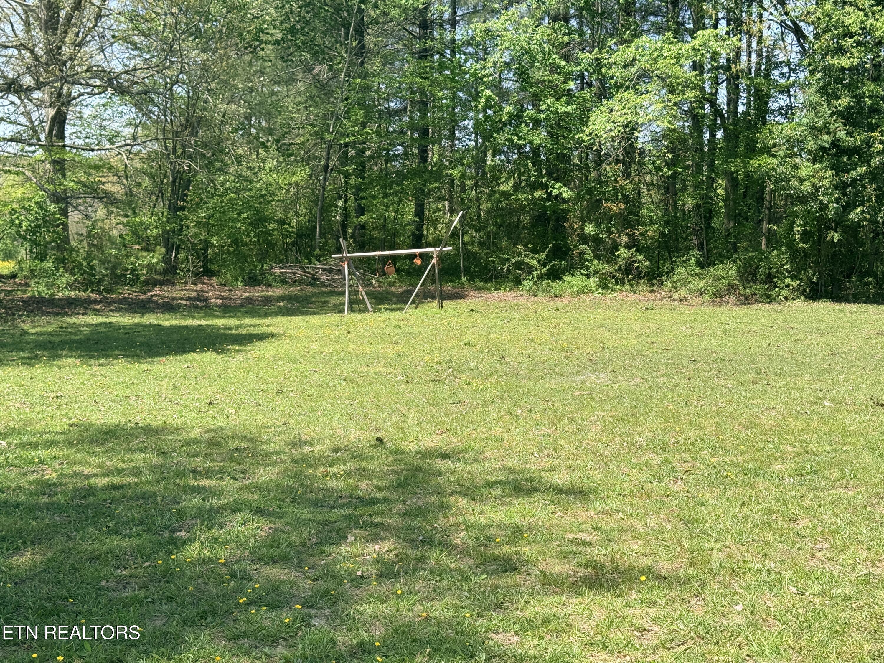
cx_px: 442
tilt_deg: -4.5
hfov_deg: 39.7
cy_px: 332
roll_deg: -0.3
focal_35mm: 48
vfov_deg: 30.3
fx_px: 1226
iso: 64
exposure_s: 1/1980
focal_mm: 6.76
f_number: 1.78
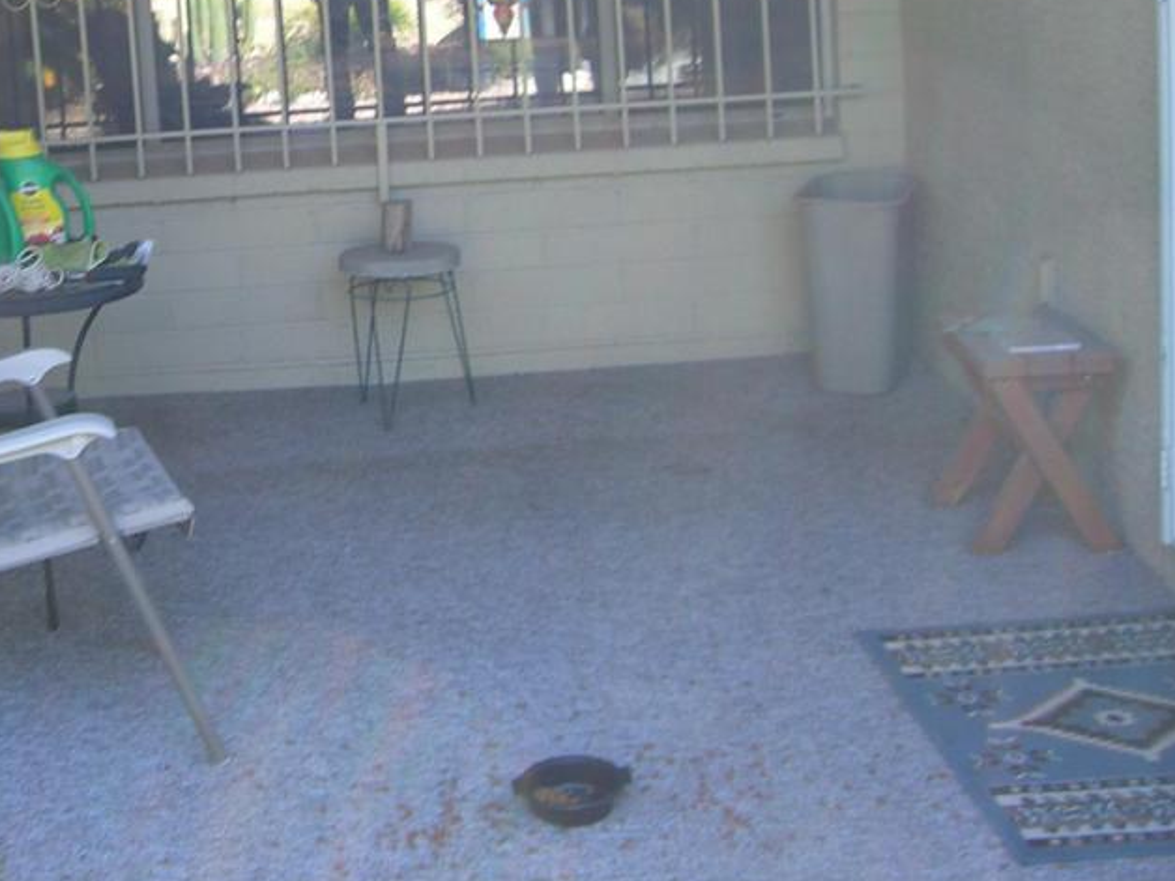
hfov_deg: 30.4
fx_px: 2105
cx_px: 225
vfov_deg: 23.3
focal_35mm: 62
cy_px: 181
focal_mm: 6.2
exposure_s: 1/80
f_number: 2.7
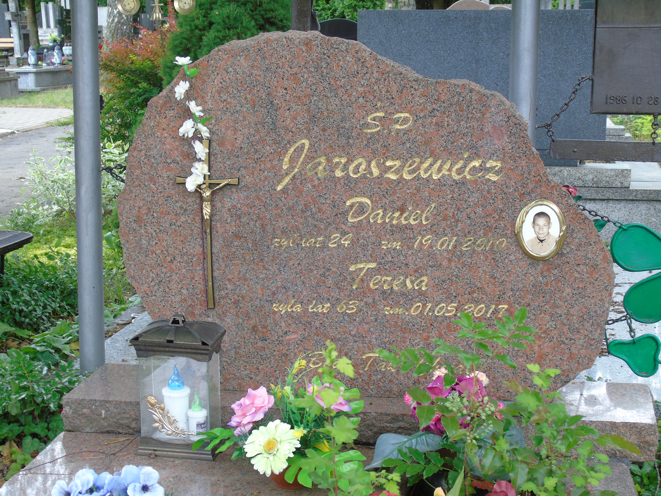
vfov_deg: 23.7
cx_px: 330
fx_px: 1184
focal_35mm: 62
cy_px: 248
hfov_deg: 31.2
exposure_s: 1/30
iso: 100
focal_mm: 11
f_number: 4.5
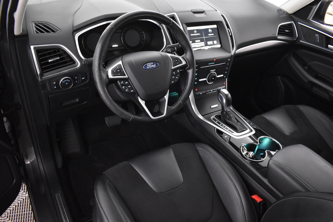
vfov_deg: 47.9
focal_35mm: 27
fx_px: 250
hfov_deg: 67.4
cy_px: 111
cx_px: 166
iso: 3200
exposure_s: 1/25
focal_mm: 18
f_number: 3.5
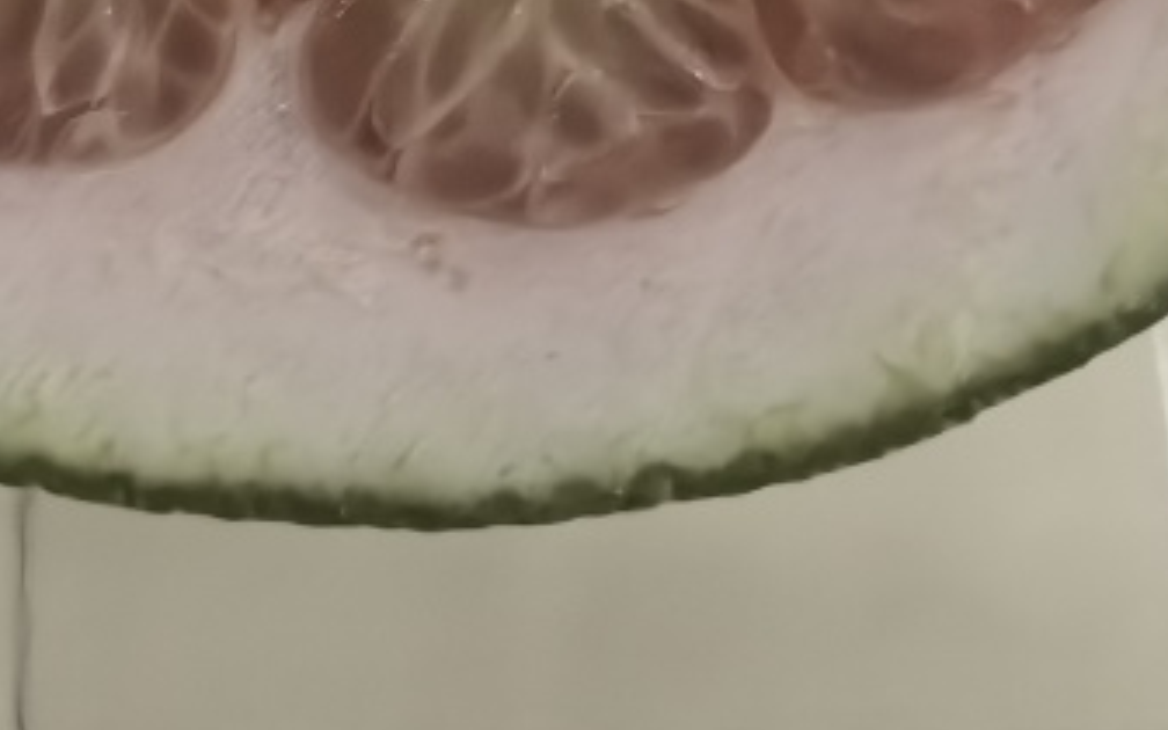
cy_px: -690
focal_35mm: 91
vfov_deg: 12.7
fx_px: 2897
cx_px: 275
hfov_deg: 22.6
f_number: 4
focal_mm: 6.98
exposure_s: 1/143
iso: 6400
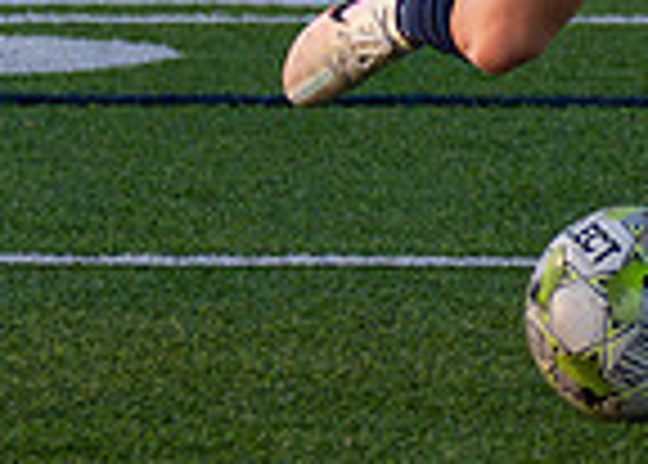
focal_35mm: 857
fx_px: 15779
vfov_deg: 1.7
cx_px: 492
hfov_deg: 2.4
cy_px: -309
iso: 400
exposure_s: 1/1600
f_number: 2.8
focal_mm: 93
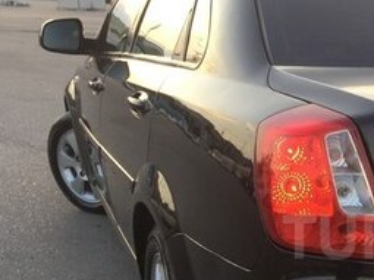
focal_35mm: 75
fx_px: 810
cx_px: 433
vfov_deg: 19.4
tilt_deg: -17.0
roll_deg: +2.5
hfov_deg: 24.0
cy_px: 237
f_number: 2.2
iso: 32
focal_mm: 4.15
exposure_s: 1/100
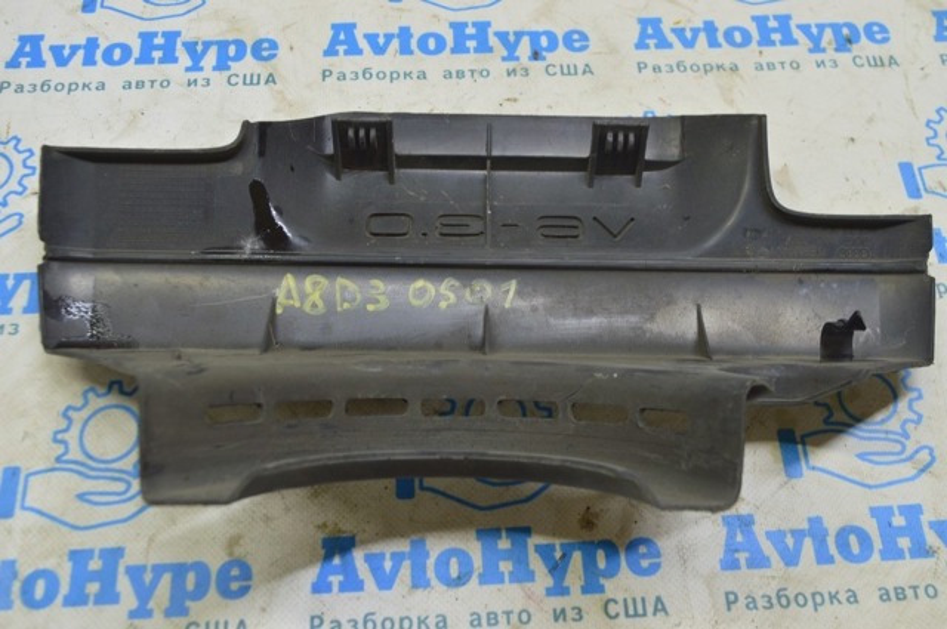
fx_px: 985
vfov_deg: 35.4
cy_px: 314
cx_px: 474
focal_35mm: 38
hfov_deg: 51.3
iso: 400
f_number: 5.6
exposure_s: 1/20
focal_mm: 25
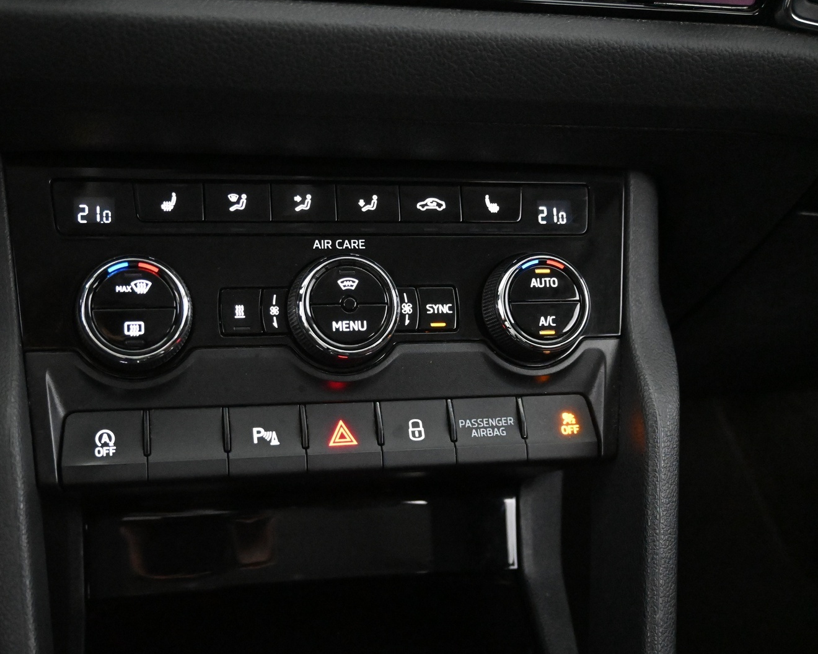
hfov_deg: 47.7
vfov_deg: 39.2
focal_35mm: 38
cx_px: 328
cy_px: 333
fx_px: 920
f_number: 4
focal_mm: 22
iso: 11400
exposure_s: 1/40
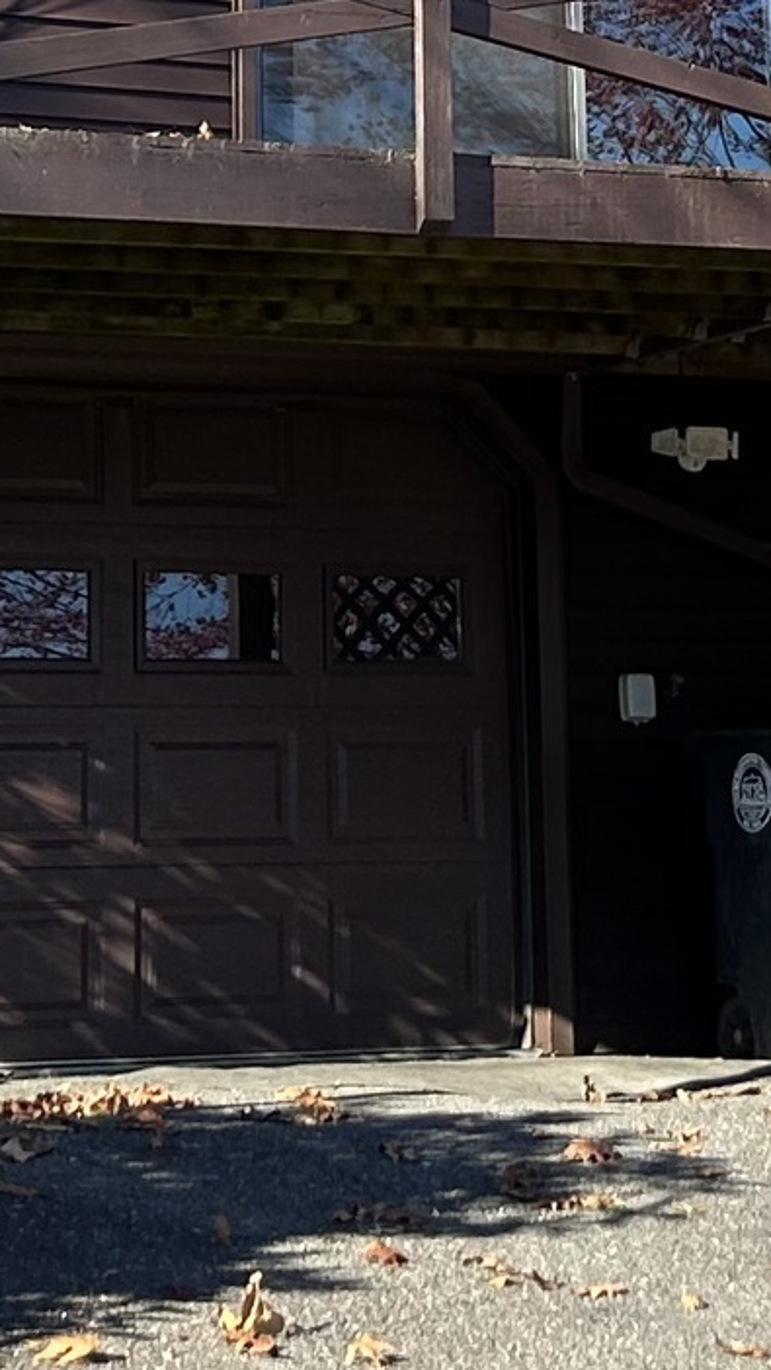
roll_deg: +3.5
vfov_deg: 16.4
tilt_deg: +19.1
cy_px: -375
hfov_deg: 9.7
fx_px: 4506
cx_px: 642
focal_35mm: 124
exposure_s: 1/1100
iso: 50
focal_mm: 5.7
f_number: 1.5
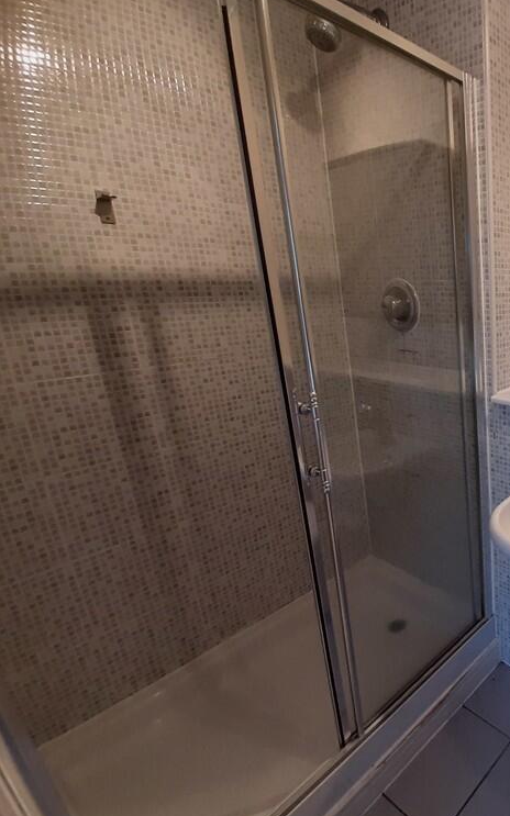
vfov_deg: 88.0
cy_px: 410
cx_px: 544
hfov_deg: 47.5
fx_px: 423
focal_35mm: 19
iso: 160
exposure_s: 1/50
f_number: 2.2
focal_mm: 1.42
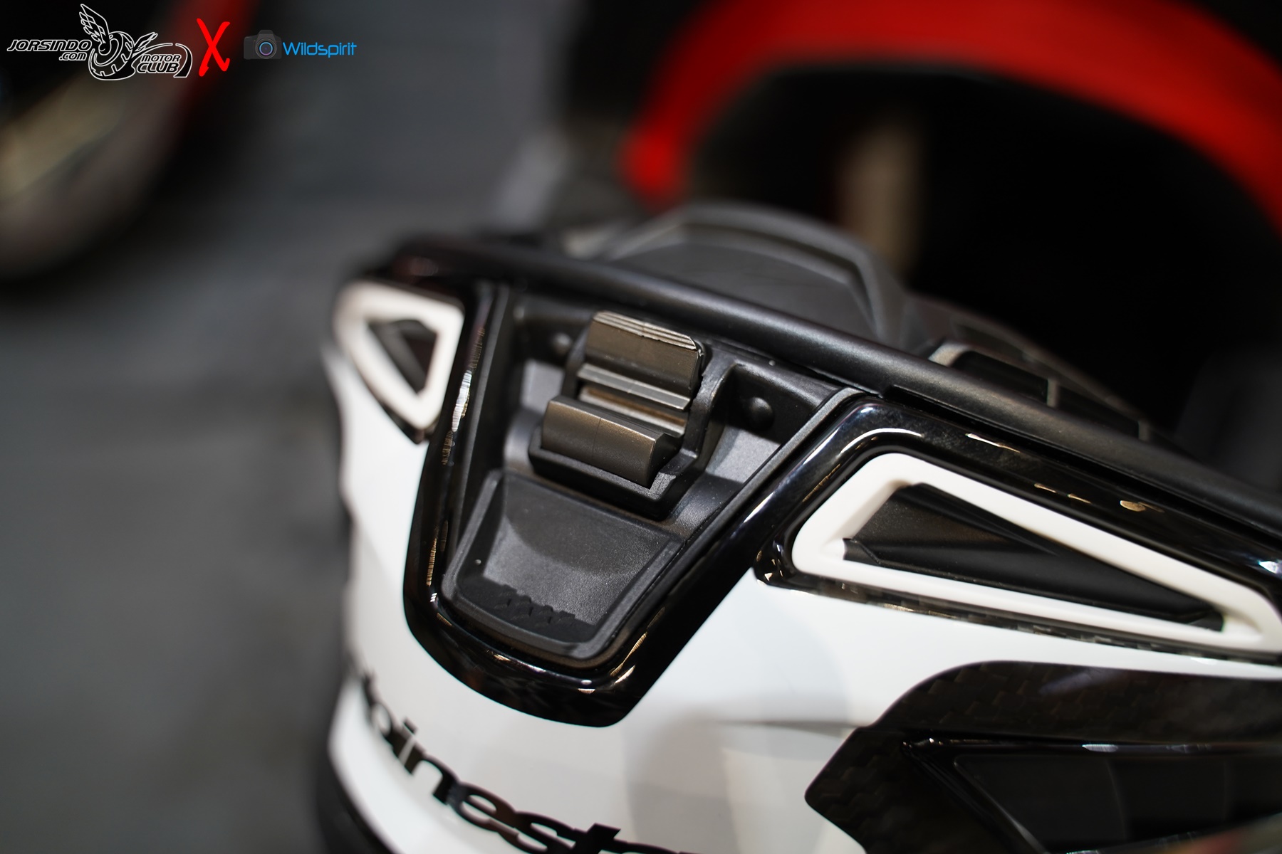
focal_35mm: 30
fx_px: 1068
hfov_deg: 61.9
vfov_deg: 43.6
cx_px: 641
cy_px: 427
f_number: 2.8
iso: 640
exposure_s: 1/60
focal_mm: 30
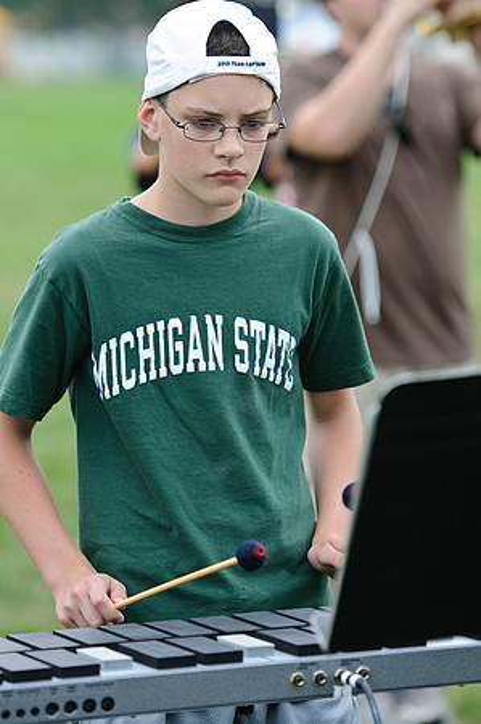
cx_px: 240
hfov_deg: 7.3
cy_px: 362
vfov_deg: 11.0
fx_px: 3766
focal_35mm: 188
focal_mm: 125
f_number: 2.8
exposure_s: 1/350
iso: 200
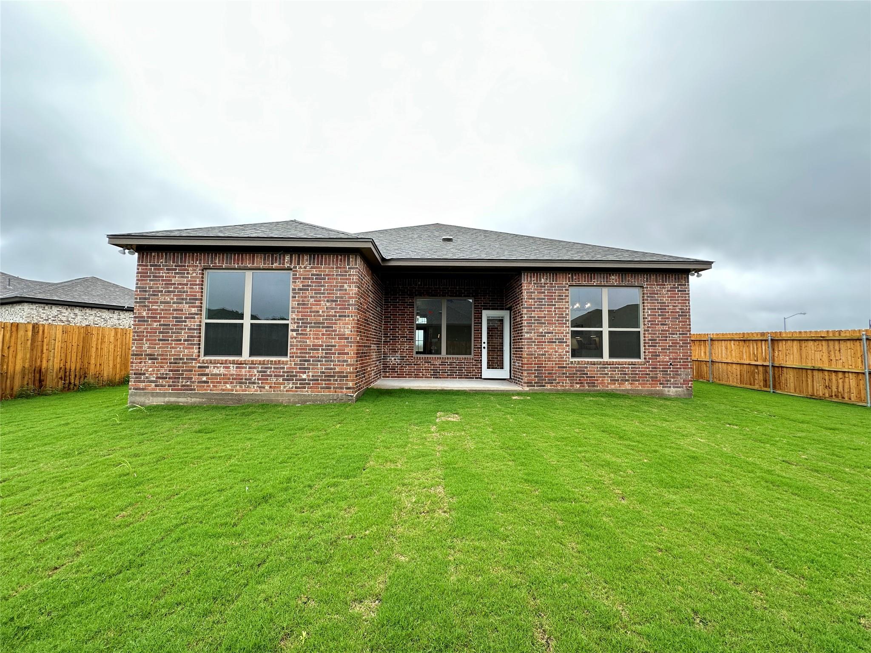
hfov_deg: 102.1
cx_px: 436
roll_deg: -0.8
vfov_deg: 85.7
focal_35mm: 14
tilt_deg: +4.6
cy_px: 326
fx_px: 352
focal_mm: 2.22
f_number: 2.2
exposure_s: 1/139
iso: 40
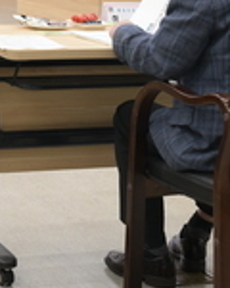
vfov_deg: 14.2
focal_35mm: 130
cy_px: -91
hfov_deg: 11.6
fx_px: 1106
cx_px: -48
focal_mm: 33
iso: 640
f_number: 4
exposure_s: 1/160
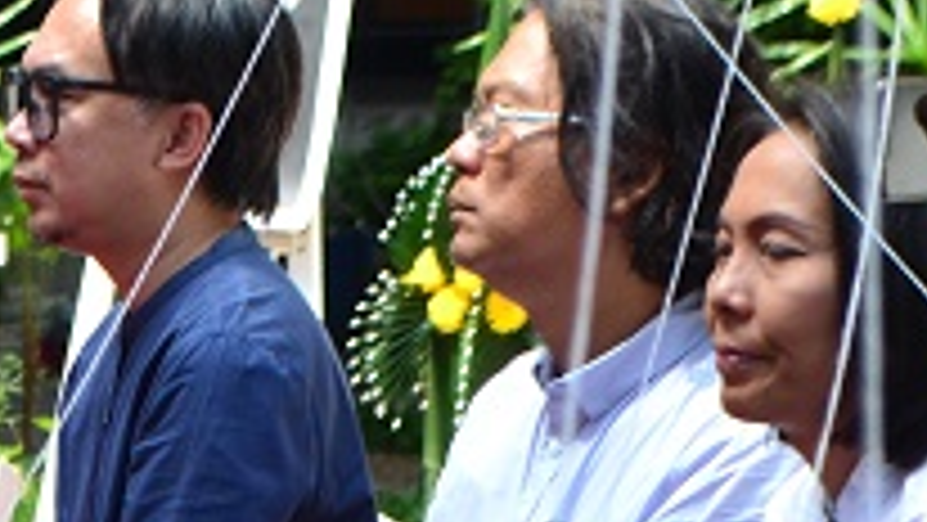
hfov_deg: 6.4
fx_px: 8262
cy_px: 574
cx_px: -310
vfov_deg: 3.6
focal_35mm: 336
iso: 400
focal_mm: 55
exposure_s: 1/200
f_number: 7.1
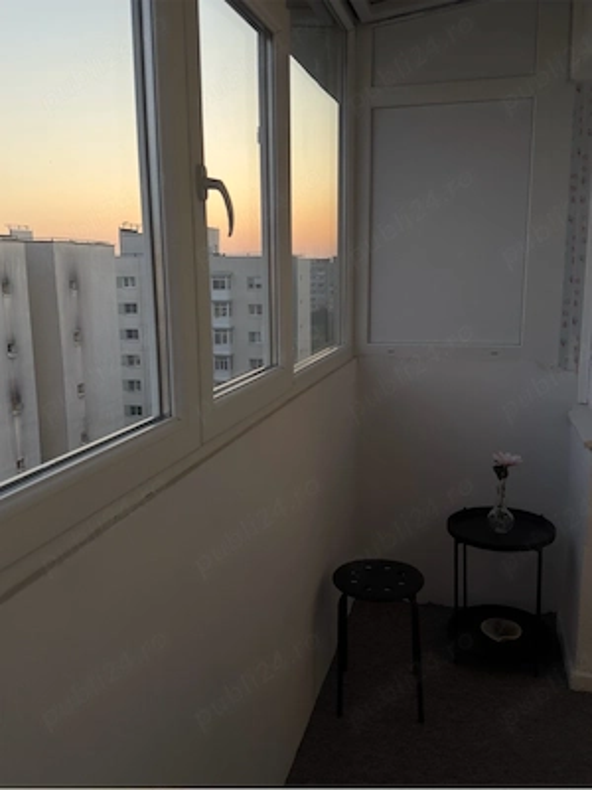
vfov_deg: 58.4
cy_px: 395
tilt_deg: -10.1
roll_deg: +0.3
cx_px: 296
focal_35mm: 31
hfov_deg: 45.4
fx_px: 707
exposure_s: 1/50
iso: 160
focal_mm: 6.76
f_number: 1.78
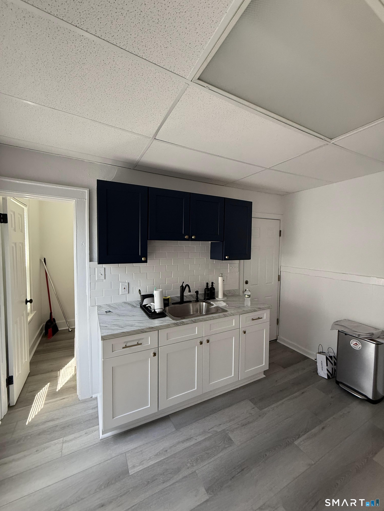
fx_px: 207
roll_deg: -1.2
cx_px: 192
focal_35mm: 14
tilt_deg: -1.3
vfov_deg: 102.1
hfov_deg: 85.7
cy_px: 256
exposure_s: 1/99
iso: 320
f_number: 2.2
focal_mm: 2.22
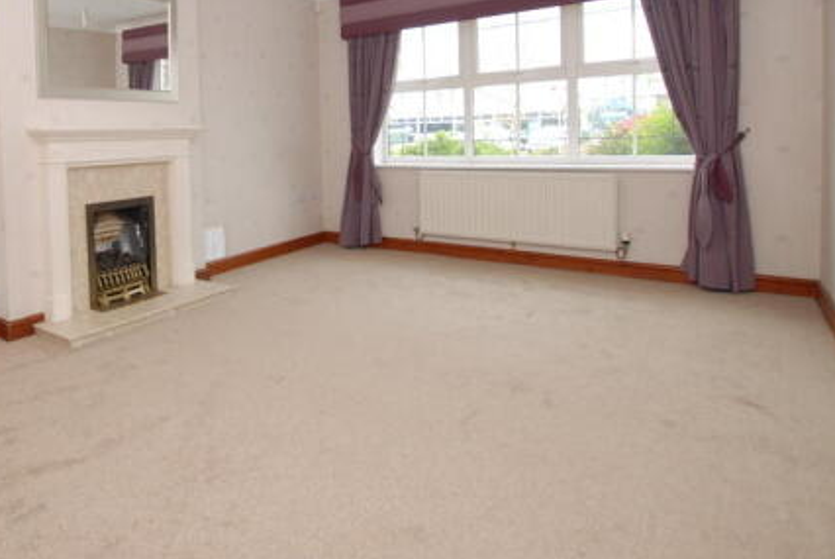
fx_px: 534
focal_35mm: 23
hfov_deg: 72.2
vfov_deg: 53.4
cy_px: 158
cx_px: 238
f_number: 4
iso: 100
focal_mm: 10
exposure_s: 1/45
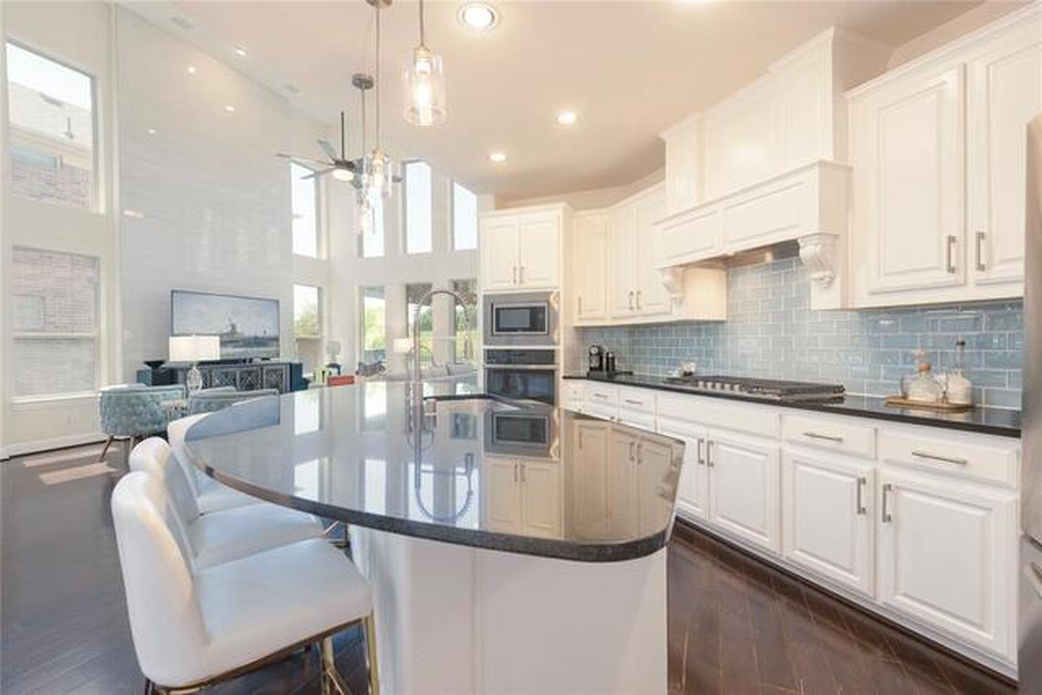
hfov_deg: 96.7
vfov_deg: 73.8
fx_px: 463
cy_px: 348
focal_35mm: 16
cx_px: 521
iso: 100
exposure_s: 1/2
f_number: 7.1
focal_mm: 16
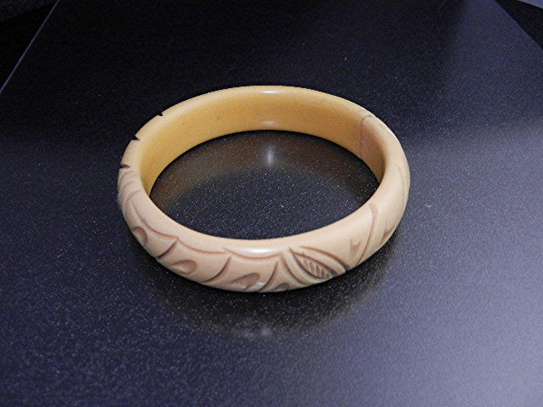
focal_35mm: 34
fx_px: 533
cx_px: 272
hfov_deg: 54.0
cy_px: 204
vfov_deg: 41.8
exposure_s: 1/30
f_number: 7.2
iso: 800
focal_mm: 6.2
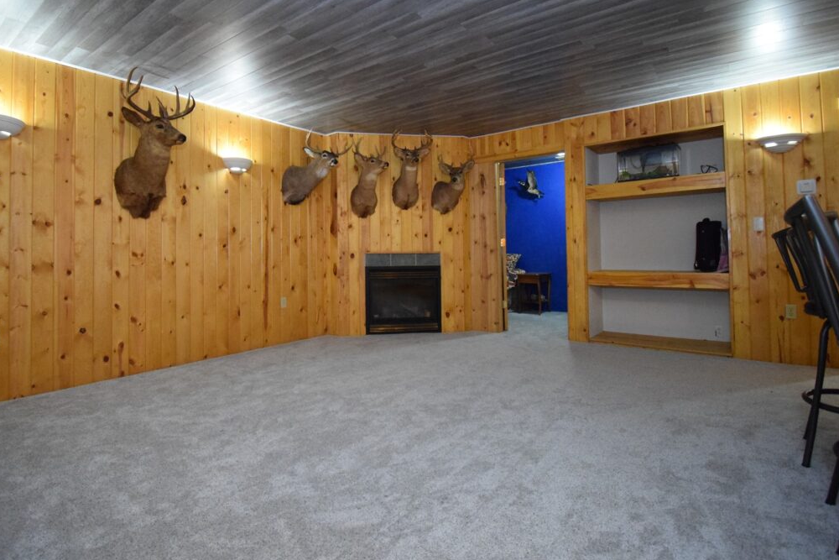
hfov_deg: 89.5
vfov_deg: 67.1
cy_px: 240
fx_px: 420
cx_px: 364
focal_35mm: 18
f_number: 4.5
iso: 4000
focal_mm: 10
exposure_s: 1/60
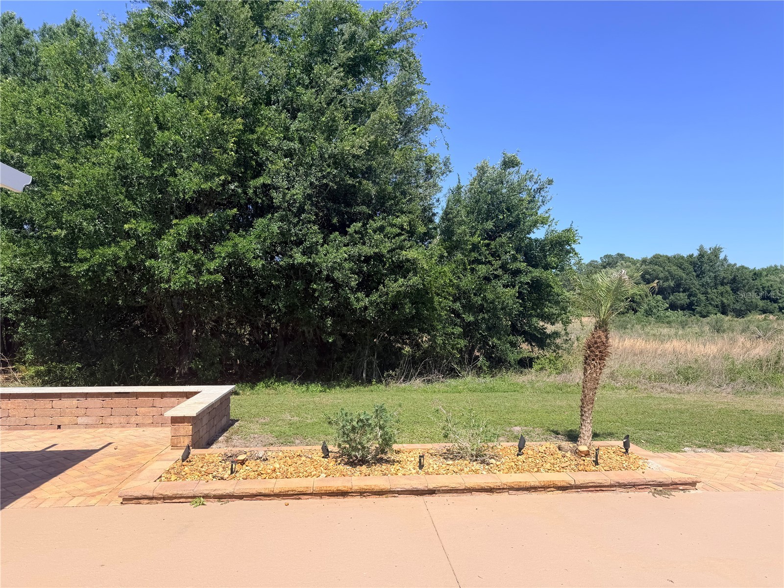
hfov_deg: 71.6
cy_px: 294
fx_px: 544
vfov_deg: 56.8
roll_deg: -0.2
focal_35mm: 24
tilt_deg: +2.2
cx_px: 392
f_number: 1.78
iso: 80
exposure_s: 1/4405
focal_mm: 6.76
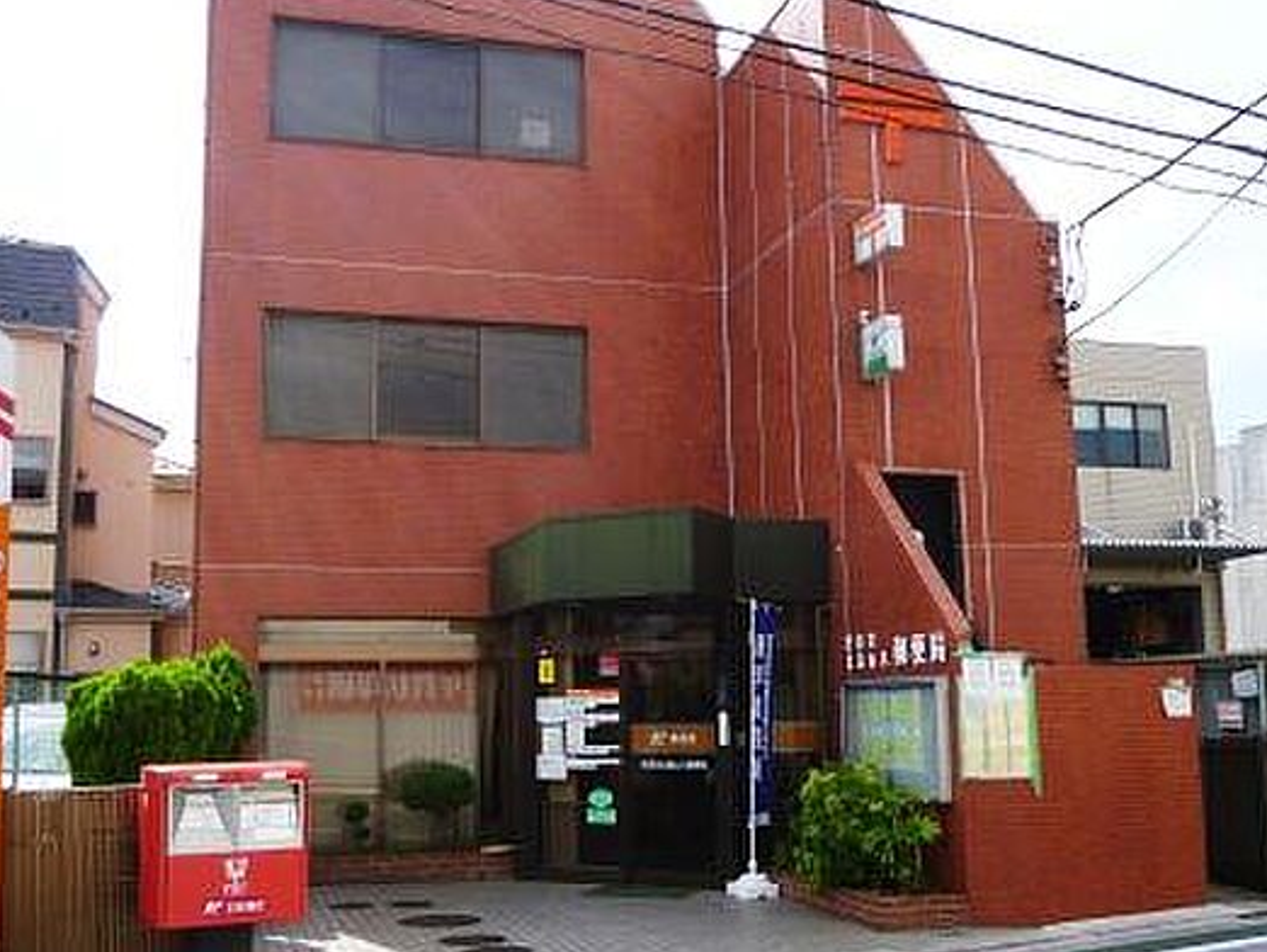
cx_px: 619
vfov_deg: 37.7
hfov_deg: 49.0
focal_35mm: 38
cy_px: 495
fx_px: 1391
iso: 100
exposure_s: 1/800
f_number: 2.8
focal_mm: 5.6
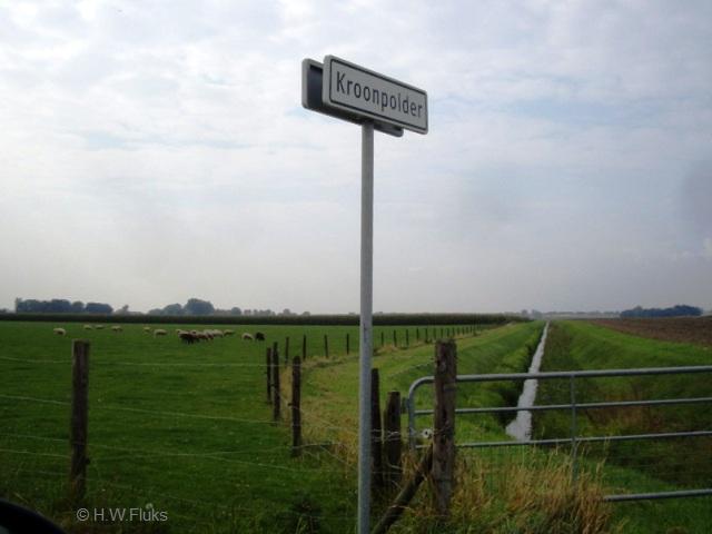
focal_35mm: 38
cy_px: 267
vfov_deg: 37.7
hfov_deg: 49.0
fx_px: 782
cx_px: 356
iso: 64
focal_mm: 7.9
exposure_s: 1/160
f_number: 8
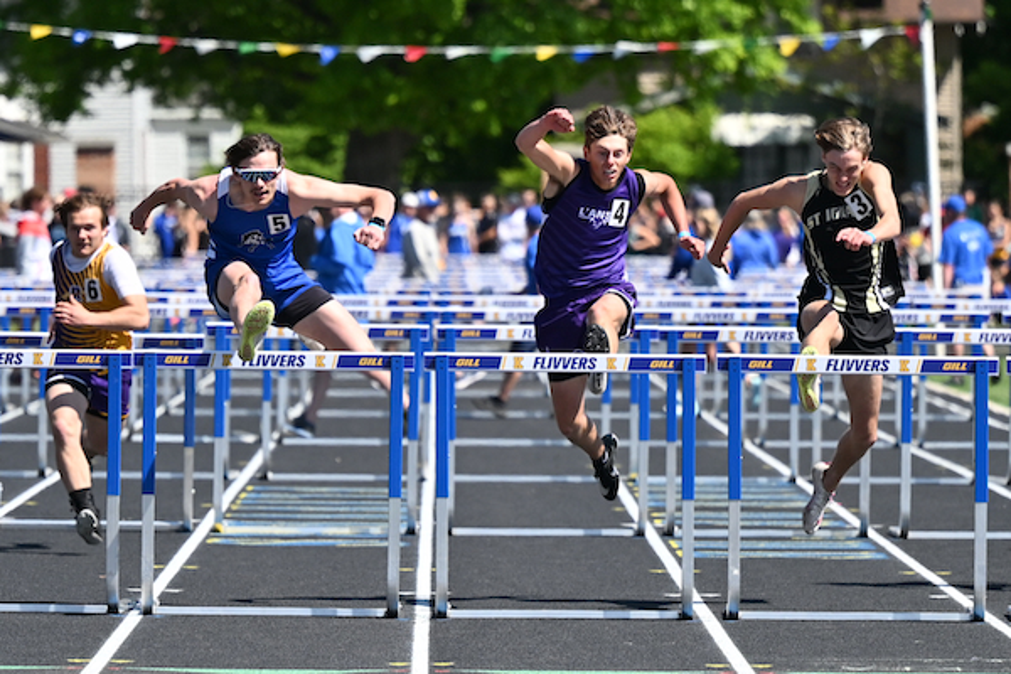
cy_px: 337
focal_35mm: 140
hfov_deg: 14.7
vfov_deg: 9.8
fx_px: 3931
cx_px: 506
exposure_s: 1/8000
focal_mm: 140
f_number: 2.8
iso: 320
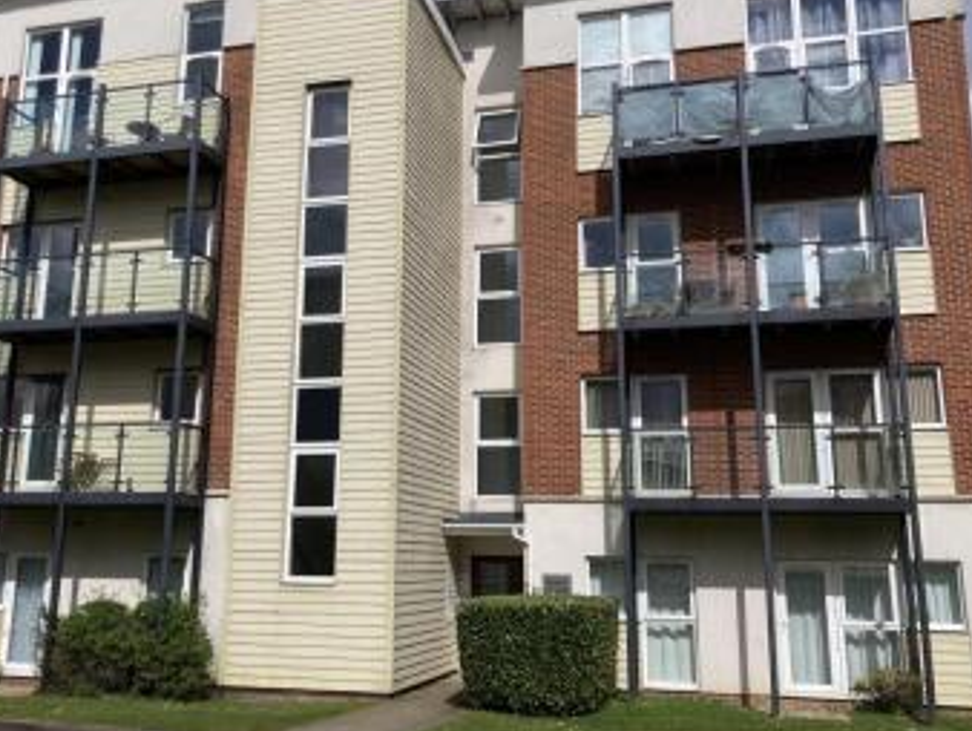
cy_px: 338
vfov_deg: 40.7
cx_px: 450
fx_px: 983
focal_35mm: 35
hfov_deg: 52.5
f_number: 1.8
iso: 20
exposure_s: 1/4808
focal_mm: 3.99
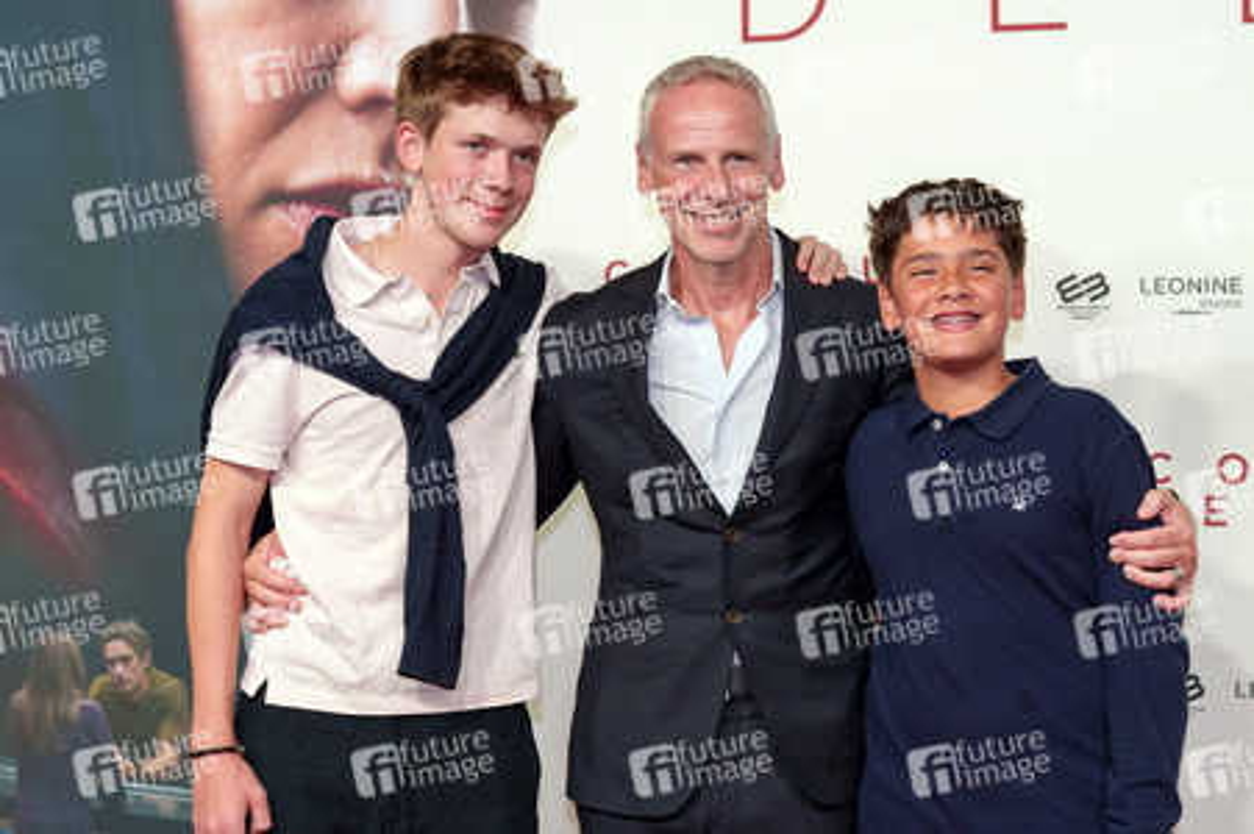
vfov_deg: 18.9
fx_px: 2506
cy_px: 417
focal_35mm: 72
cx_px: 627
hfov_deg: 28.1
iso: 320
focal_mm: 72
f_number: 3.5
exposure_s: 1/250
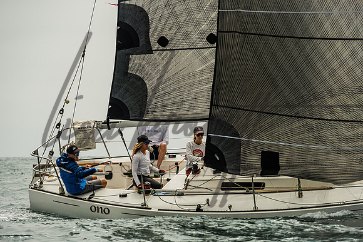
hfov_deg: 8.6
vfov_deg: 5.7
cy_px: 125
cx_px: 147
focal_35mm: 239
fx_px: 2413
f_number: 6.3
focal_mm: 200
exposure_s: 1/2000
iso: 400
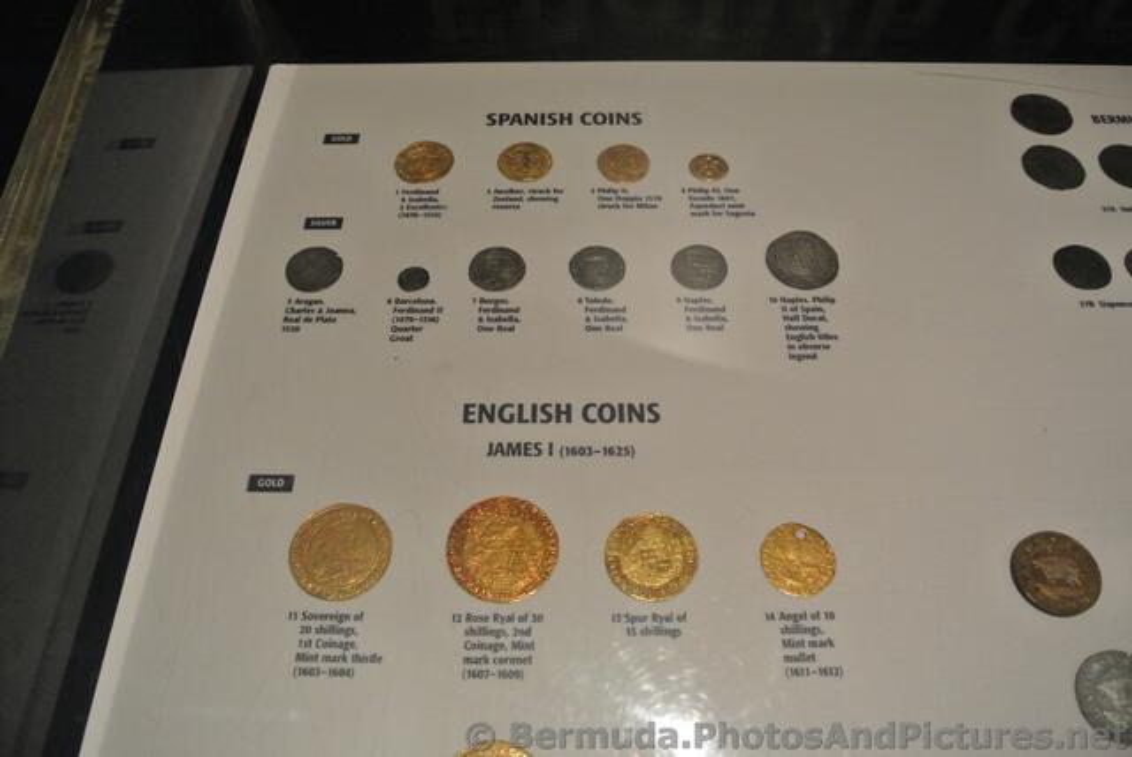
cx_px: 566
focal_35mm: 27
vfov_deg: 48.0
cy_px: 378
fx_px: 850
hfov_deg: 67.3
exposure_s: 1/30
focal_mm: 10
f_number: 3.5
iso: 1400
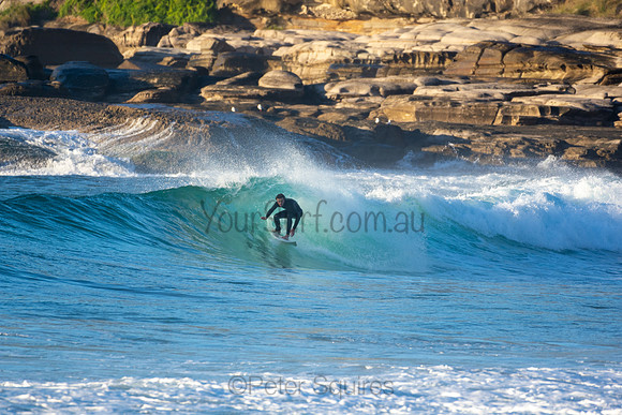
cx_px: 311
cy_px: 208
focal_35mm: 750
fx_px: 12961
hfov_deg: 2.7
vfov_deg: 1.8
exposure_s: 1/640
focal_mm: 500
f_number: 5.6
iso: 250
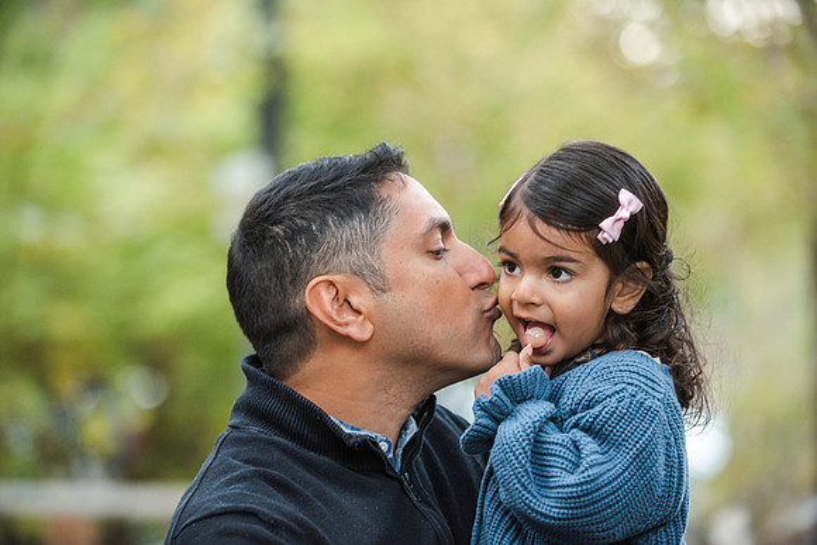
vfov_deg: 11.4
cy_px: 272
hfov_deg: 17.1
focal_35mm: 120
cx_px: 408
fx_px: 2724
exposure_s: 1/80
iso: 2000
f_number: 3.2
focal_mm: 120
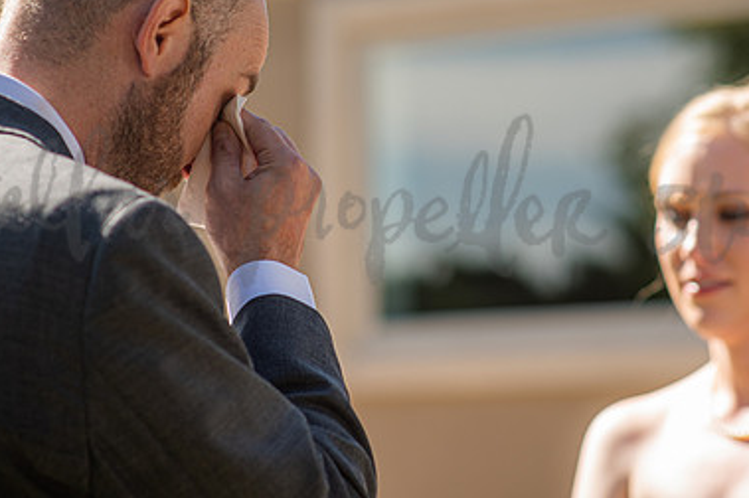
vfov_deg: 10.0
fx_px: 2848
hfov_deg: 15.0
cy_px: 200
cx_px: 421
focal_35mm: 137
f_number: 2.8
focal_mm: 85
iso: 200
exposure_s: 1/1600
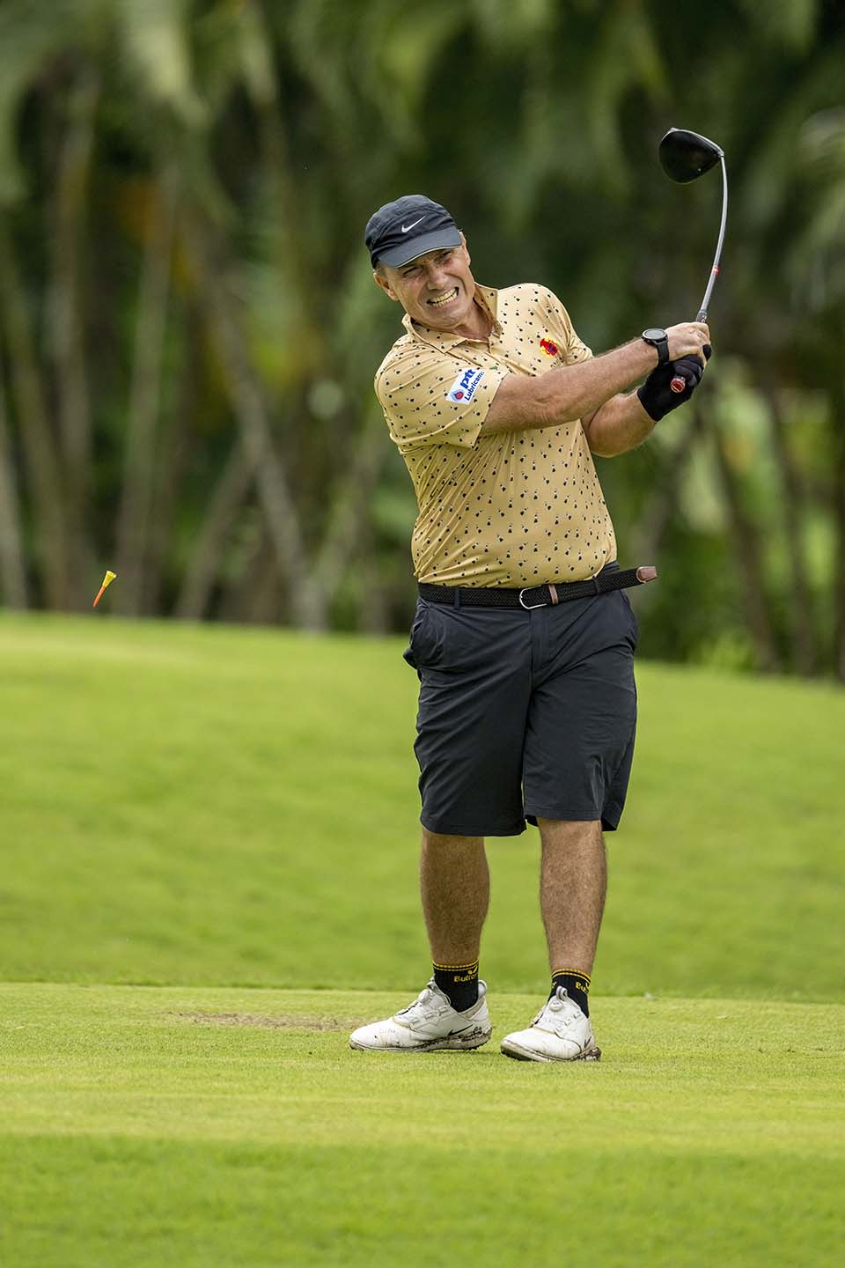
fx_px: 14082
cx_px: 422
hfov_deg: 3.4
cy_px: 634
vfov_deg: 5.2
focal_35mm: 400
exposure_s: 1/4000
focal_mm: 400
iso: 2000
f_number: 3.5
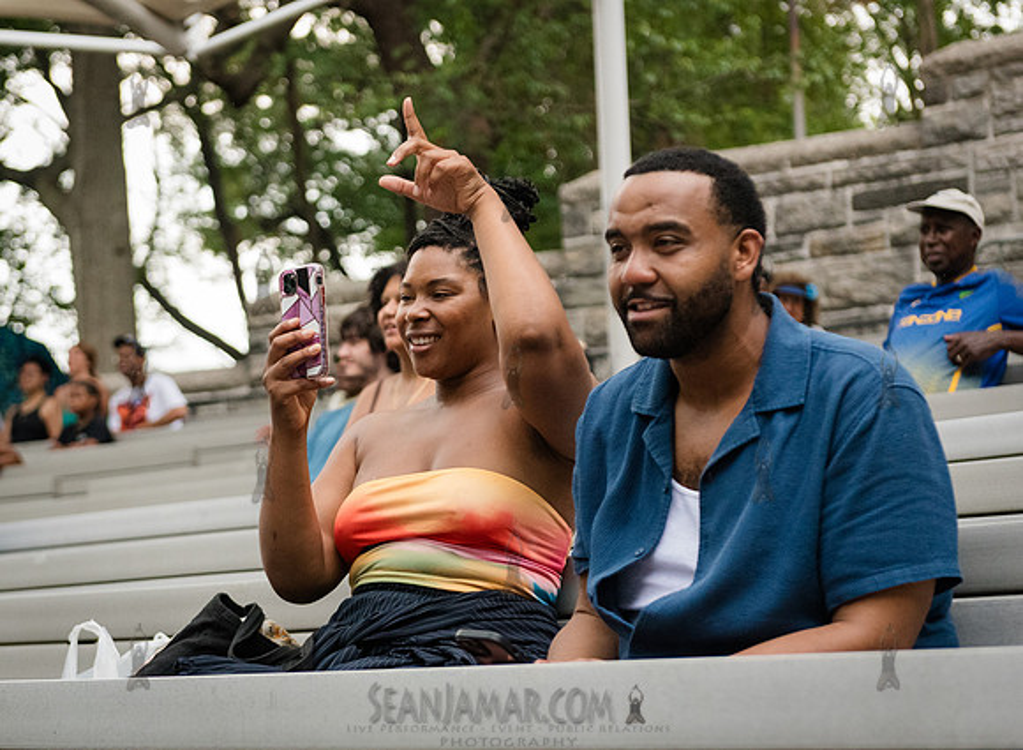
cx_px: 433
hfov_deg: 21.6
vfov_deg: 15.9
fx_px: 2681
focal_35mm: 91
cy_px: 371
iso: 4000
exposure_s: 1/1250
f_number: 3.5
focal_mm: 70
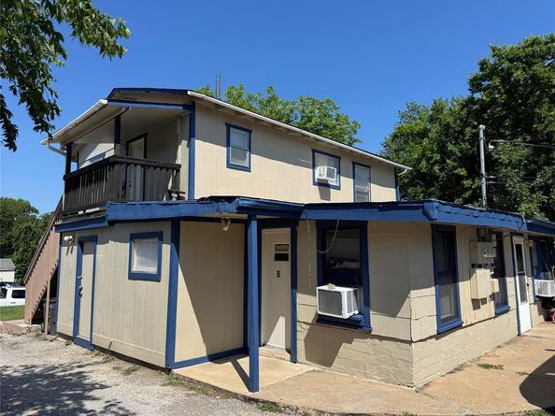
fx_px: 385
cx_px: 278
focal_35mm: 24
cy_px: 208
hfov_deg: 71.6
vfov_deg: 56.8
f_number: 1.78
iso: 80
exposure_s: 1/4608
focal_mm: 6.76
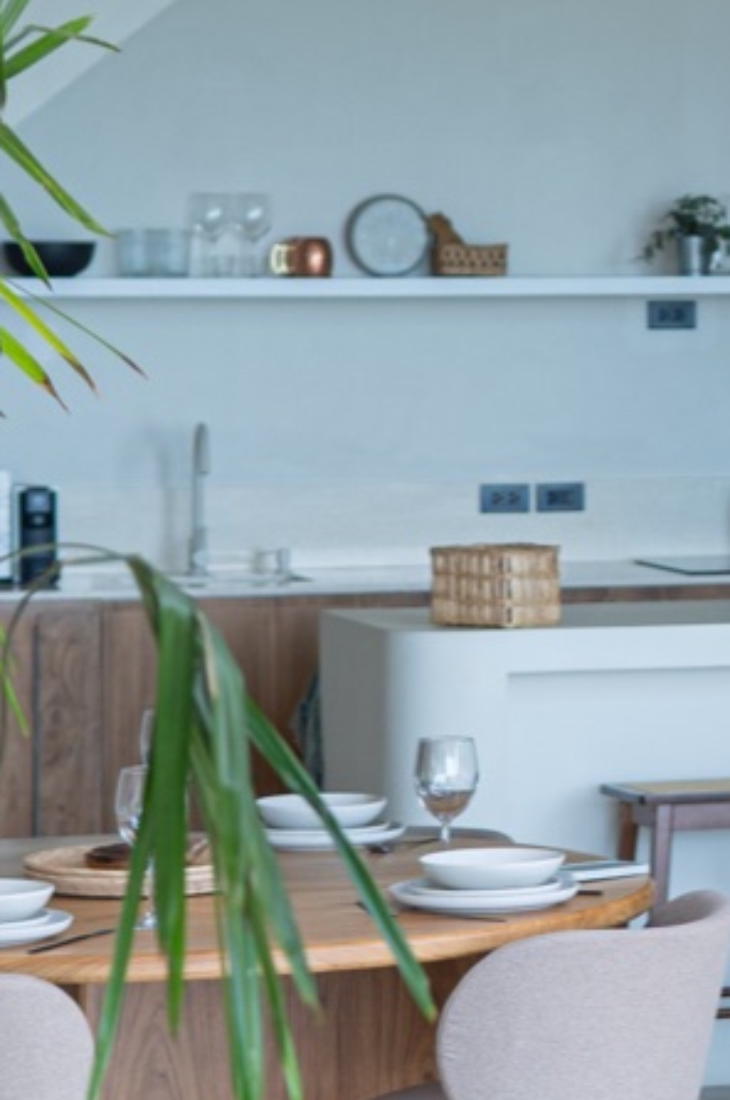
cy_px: 392
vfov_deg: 13.1
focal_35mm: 157
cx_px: 1208
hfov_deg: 8.5
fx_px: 4790
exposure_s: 1/200
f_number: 2.8
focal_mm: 35
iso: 100
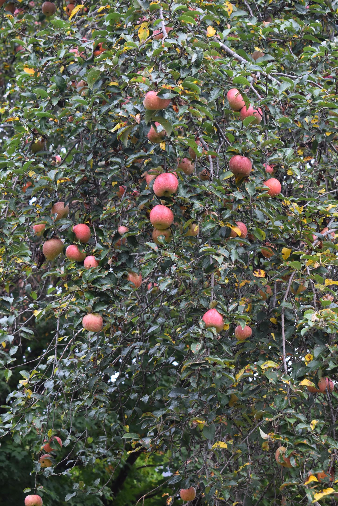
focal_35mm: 82
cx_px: 171
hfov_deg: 16.6
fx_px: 1155
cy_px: 259
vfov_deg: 24.8
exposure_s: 1/250
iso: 560
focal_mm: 52
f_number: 5.6
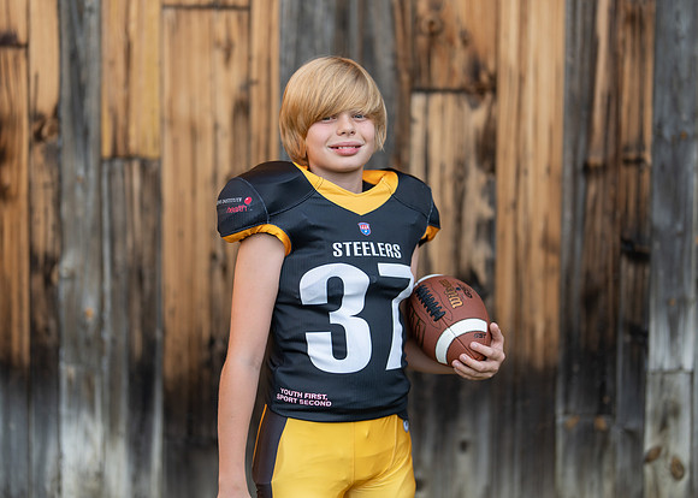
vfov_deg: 25.5
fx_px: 1099
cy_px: 238
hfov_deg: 35.2
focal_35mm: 55
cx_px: 339
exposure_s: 1/2000
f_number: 1.2
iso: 100
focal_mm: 50
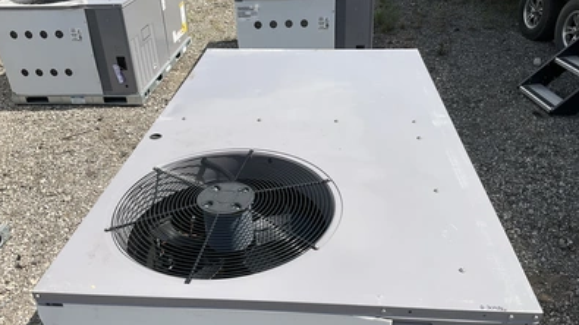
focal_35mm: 32
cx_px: 287
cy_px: 183
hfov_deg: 61.0
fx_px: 491
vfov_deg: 36.6
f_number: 1.8
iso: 25
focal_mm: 3
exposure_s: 1/2141
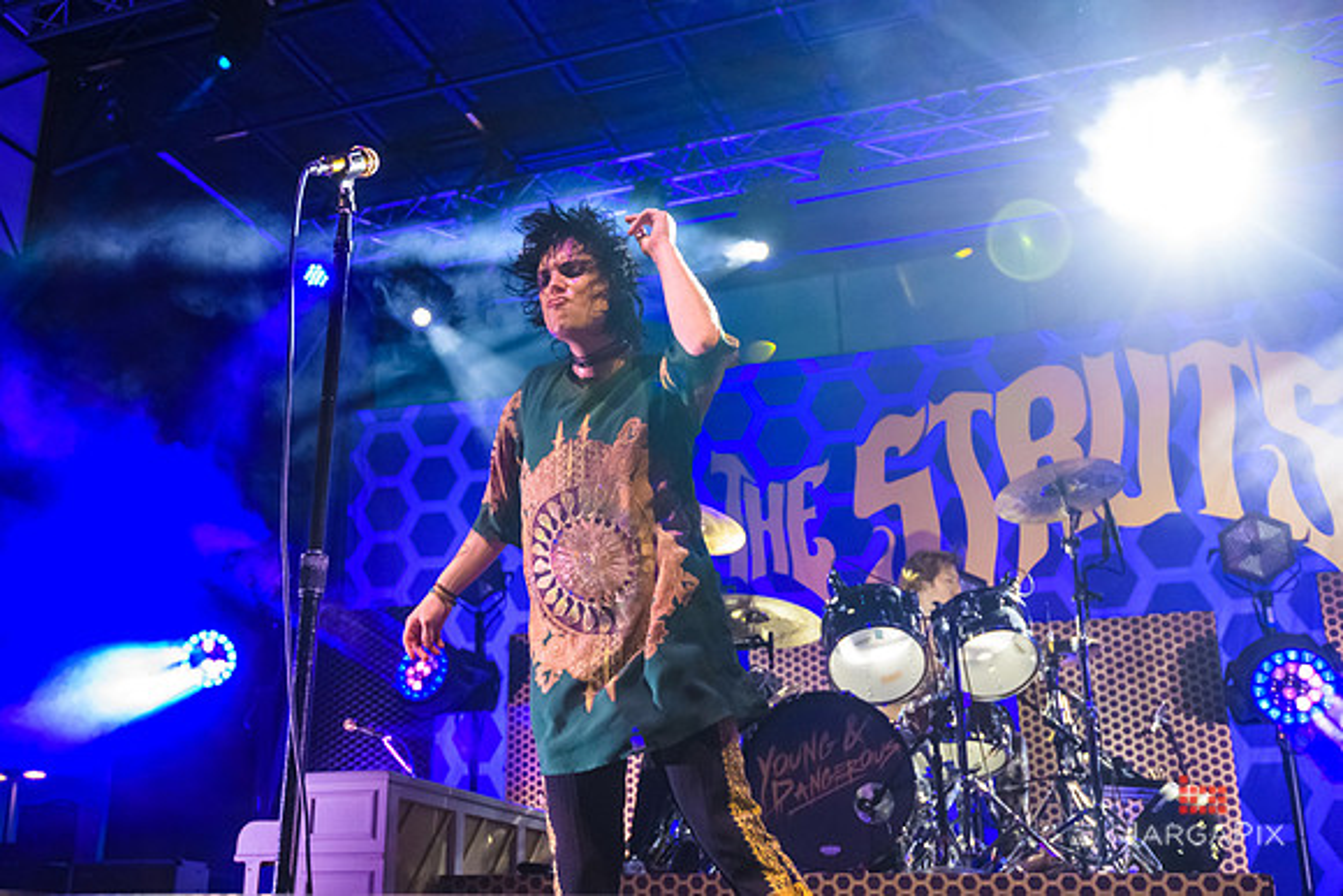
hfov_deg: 46.1
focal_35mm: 42
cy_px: 449
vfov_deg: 31.9
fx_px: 1568
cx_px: 537
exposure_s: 1/200
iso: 3200
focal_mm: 35
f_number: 4
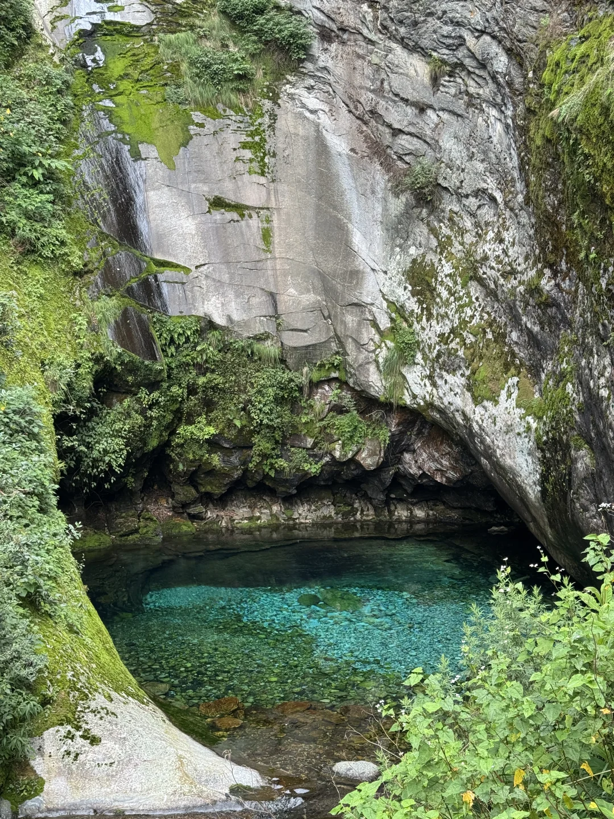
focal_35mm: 48
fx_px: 1135
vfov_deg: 39.7
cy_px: 410
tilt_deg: -7.1
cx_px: 307
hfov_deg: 30.3
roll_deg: +0.6
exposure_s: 1/259
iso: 64
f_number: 1.78
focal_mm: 6.76
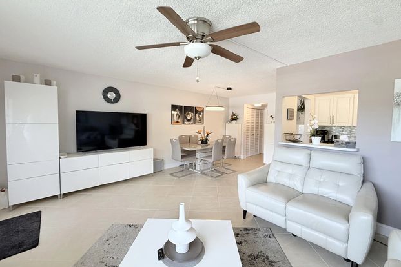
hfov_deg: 100.4
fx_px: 167
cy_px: 130
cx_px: 206
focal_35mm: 15
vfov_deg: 77.3
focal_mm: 2.22
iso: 200
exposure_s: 1/120
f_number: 2.2
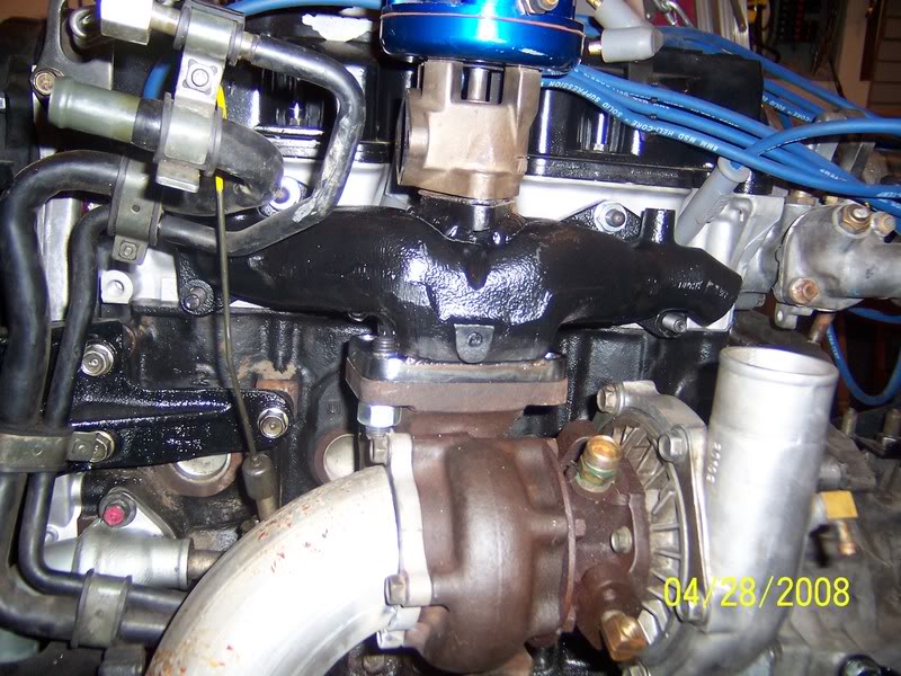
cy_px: 338
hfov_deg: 55.4
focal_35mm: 33
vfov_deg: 42.9
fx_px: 859
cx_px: 450
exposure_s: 1/60
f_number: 2.2
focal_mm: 5.5
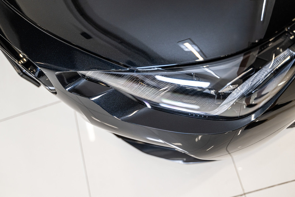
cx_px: 148
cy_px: 98
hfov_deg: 47.4
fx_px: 336
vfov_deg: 32.6
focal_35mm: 41
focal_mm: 41
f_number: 2.8
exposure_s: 1/160
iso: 800
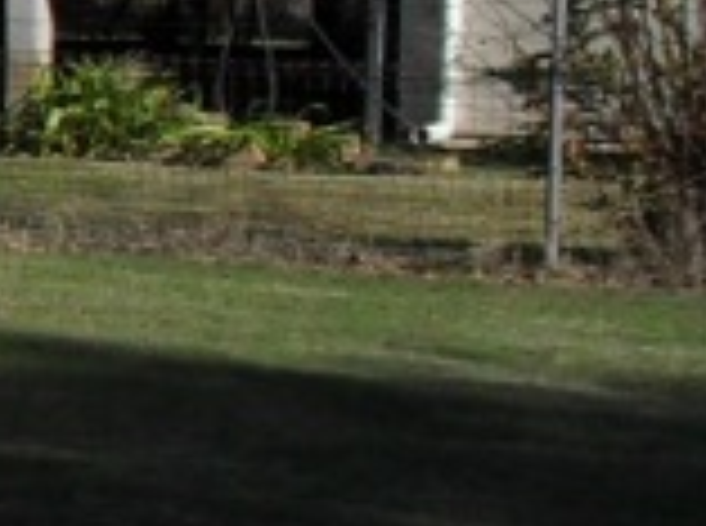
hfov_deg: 7.5
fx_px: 4660
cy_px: 211
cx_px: -1497
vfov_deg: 6.5
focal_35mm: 229
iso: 100
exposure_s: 1/350
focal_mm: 6.3
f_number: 8.4
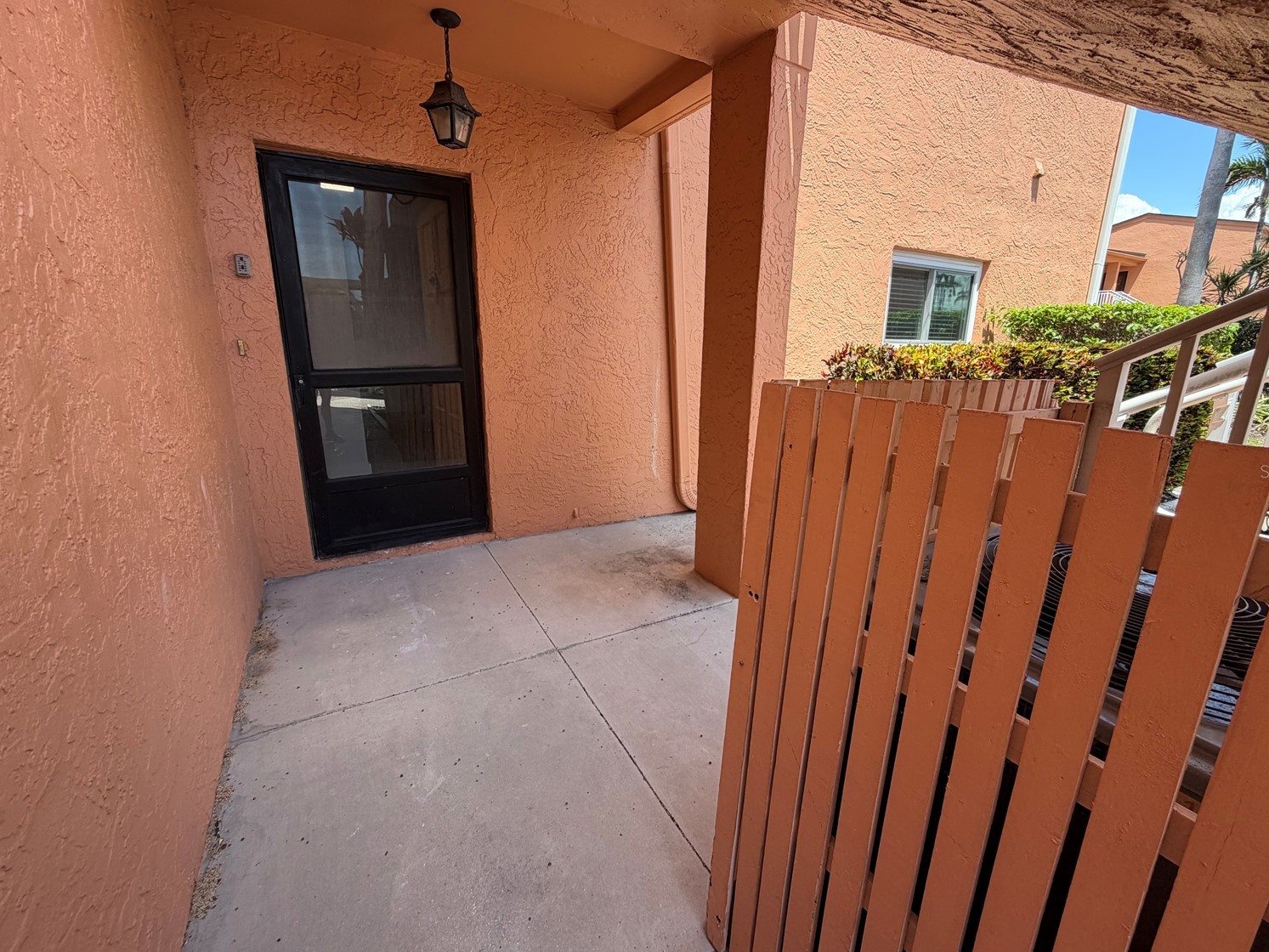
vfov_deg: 81.8
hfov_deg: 98.1
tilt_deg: -14.7
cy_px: 471
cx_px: 660
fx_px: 550
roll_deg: -1.0
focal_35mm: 15
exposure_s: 1/342
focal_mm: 2.22
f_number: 2.2
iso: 50
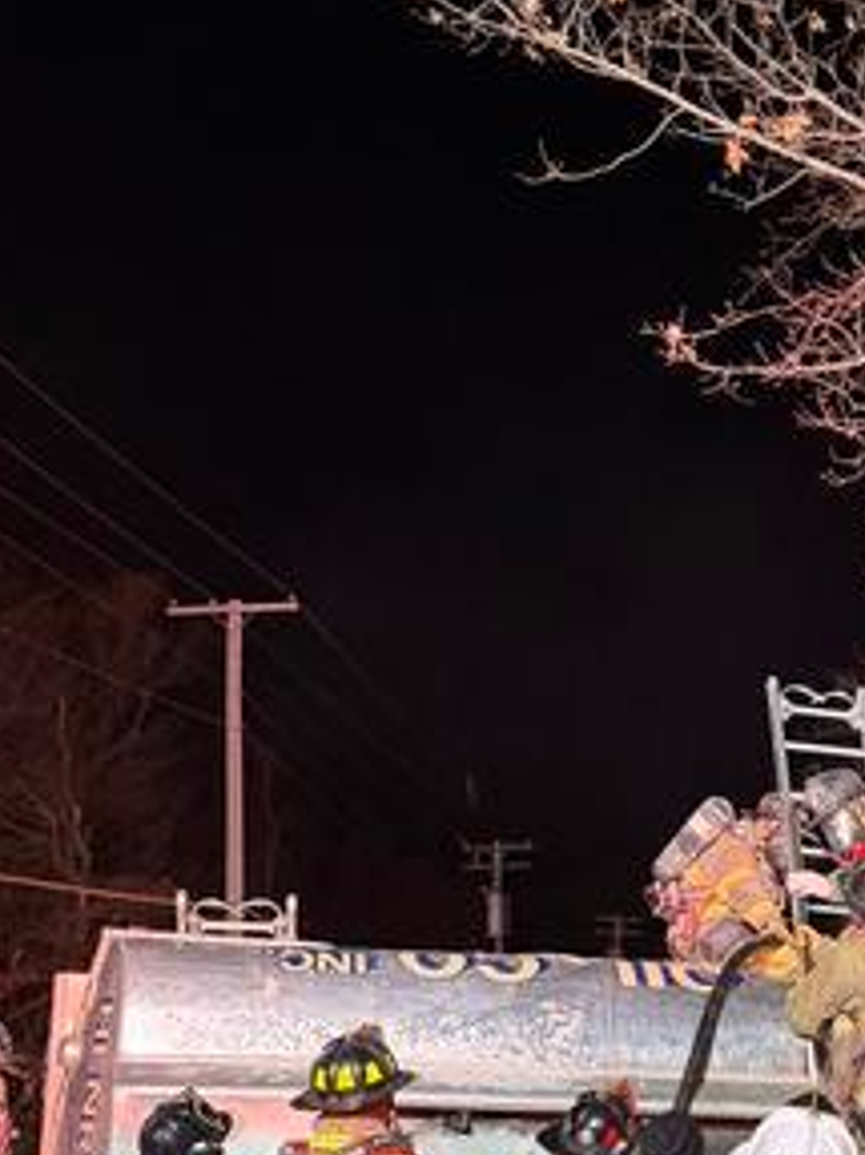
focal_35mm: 67
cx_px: 676
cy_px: 825
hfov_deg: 21.7
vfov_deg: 28.7
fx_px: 2234
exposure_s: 1/60
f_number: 1.78
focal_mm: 6.76
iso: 250
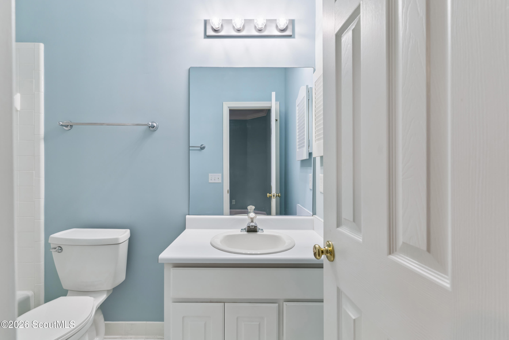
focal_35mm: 17
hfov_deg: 93.3
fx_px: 240
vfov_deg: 70.5
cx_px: 254
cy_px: 170
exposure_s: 1/6
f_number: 8
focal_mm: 17
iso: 250
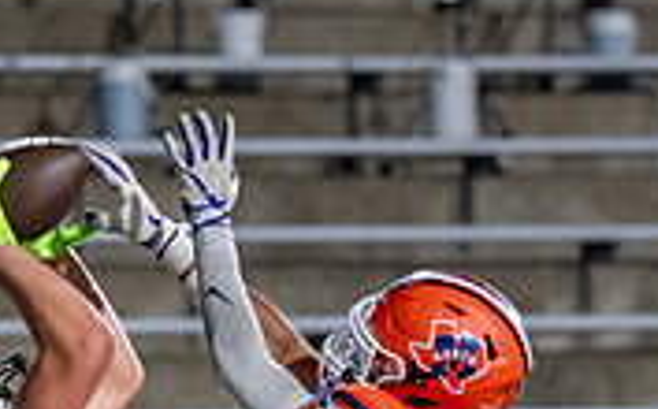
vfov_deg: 1.6
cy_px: 512
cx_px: -113
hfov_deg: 2.5
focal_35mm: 829
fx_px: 14843
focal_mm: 150
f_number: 2.8
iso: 2500
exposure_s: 1/1250
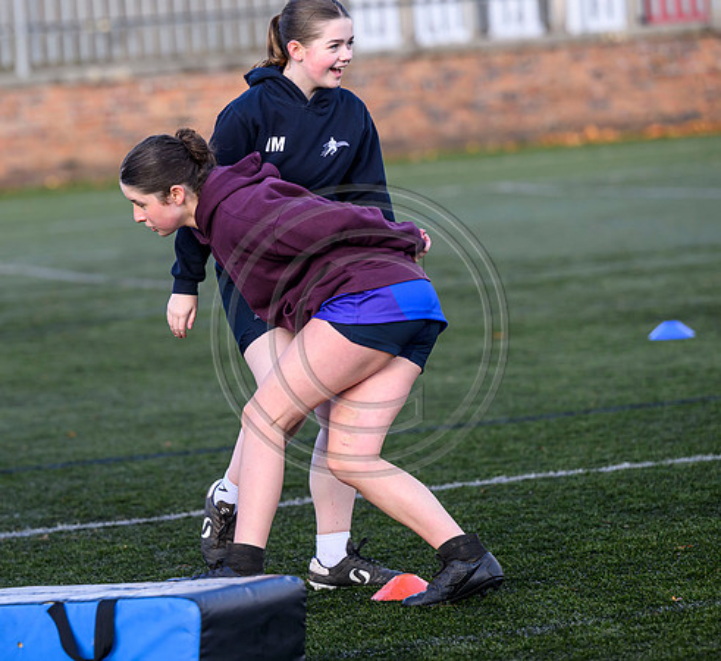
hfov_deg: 8.2
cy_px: 367
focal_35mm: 223
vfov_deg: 7.5
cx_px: 318
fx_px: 5038
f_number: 3.5
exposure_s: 1/1000
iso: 500
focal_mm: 165
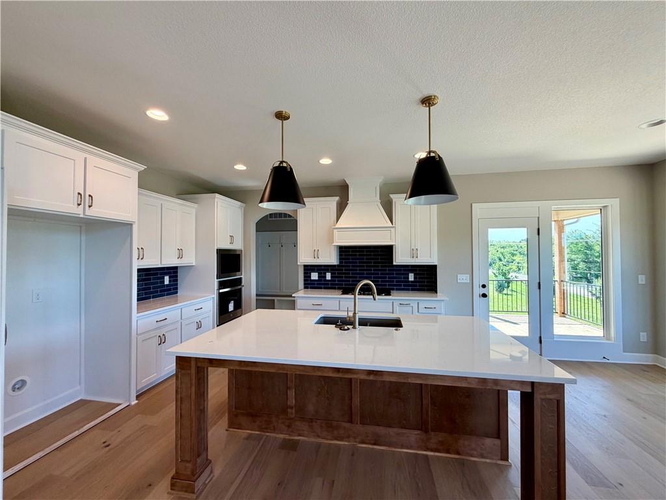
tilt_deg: +0.9
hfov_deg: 102.1
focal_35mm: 14
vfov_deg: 85.7
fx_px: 269
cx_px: 333
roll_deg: +0.5
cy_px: 250
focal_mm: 2.22
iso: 100
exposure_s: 1/120
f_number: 2.2
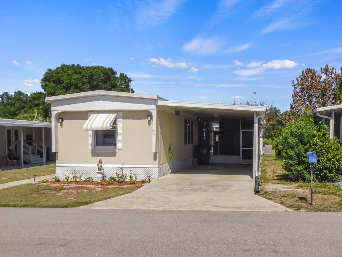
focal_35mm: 40
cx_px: 171
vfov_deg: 36.0
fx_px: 395
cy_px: 128
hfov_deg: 46.8
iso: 125
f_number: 7.2
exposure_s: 1/500
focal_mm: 7.1
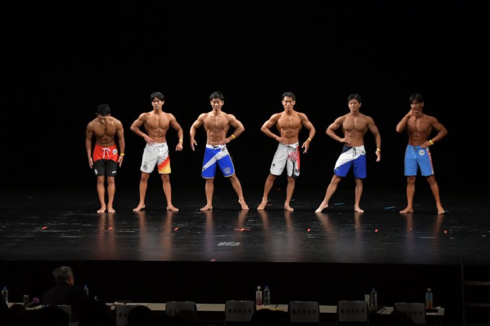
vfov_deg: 10.8
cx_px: 245
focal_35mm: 127
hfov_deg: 16.1
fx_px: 1728
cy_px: 163
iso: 3200
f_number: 5.6
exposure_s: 1/400
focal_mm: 85
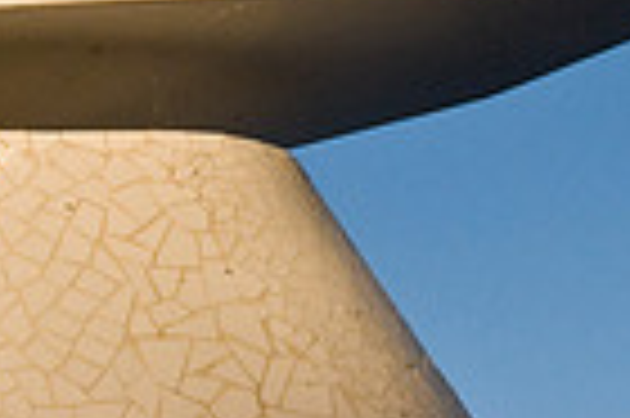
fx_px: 2395
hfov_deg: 14.6
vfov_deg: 9.4
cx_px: -54
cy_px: -418
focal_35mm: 137
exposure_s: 1/125
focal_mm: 22
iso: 400
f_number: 18
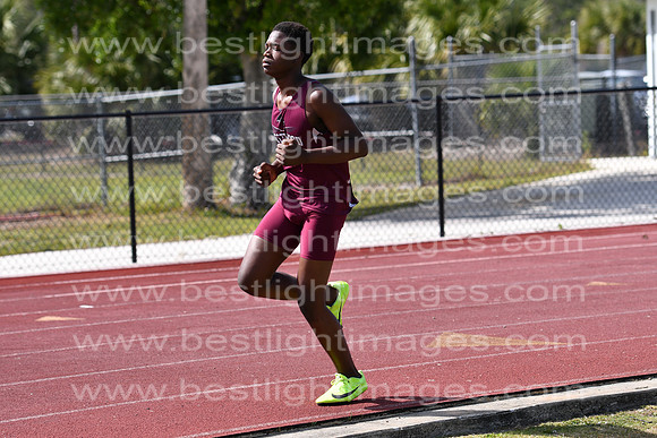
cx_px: 328
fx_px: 2875
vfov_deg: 8.7
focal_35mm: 158
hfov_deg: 13.0
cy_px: 219
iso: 100
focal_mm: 105
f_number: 4
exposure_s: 1/1250
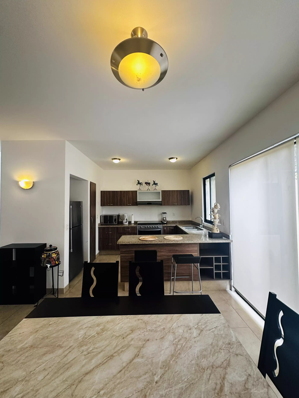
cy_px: 199
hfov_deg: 85.7
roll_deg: +0.5
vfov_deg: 102.1
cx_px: 150
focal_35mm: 14
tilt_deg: +1.4
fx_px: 161
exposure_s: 1/120
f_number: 2.2
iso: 200
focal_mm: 2.22
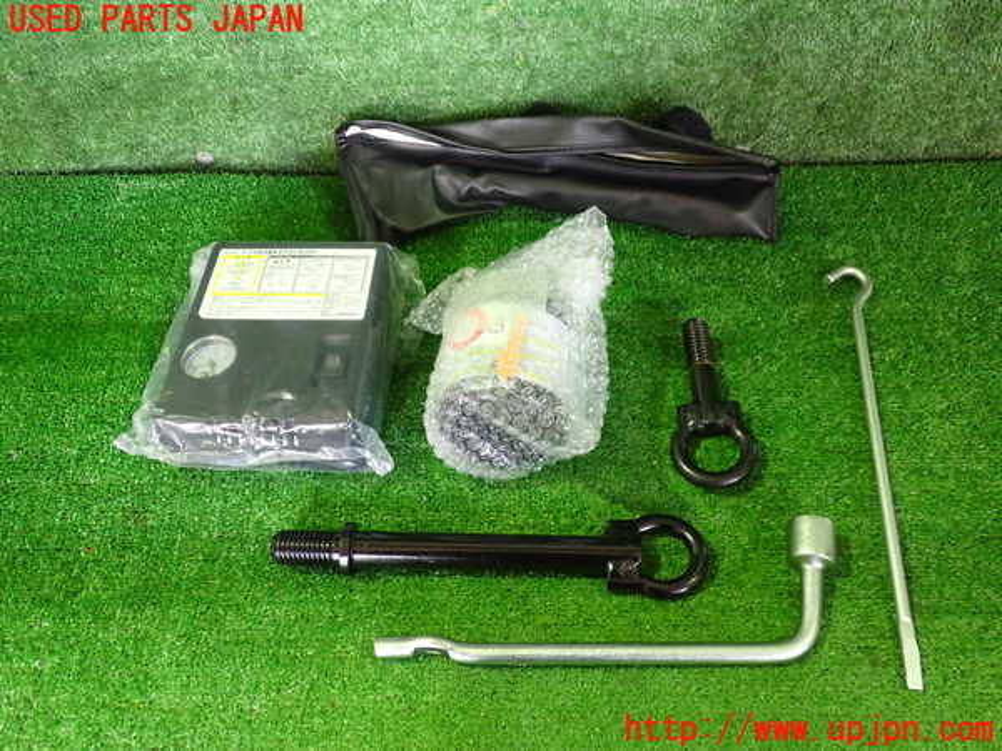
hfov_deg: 60.0
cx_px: 501
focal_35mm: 30
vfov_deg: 46.8
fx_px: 868
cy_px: 376
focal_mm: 5.4
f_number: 2.3
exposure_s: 1/50
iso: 1000
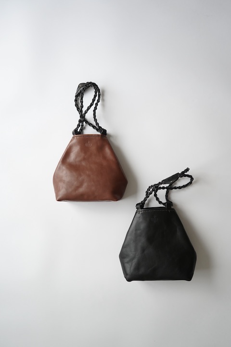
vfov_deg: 63.7
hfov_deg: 45.0
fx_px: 279
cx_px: 116
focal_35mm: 29
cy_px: 174
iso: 3200
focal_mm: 29
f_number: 4.5
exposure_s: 1/1000
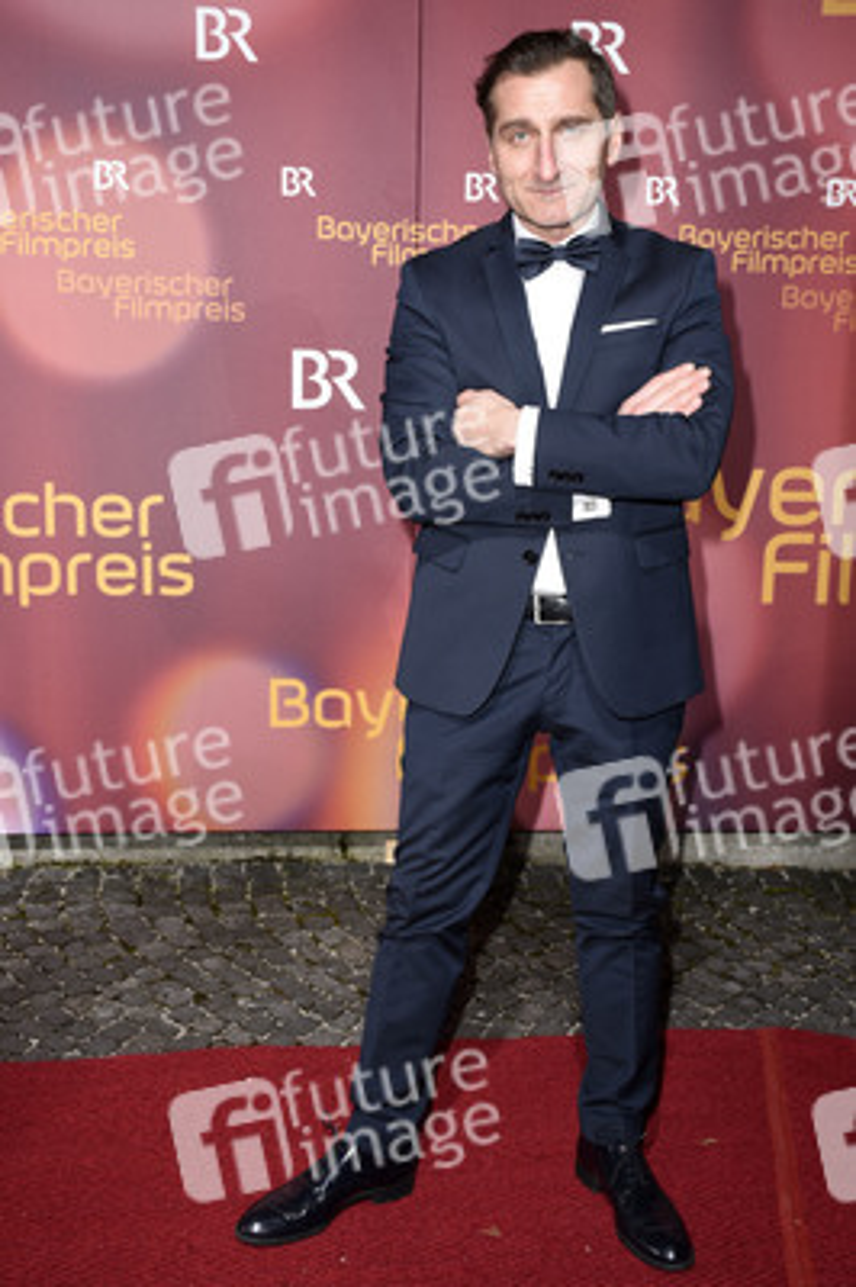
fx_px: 1447
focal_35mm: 40
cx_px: 428
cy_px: 644
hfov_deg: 33.0
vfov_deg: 48.0
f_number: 6.3
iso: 320
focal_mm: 27
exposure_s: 1/160
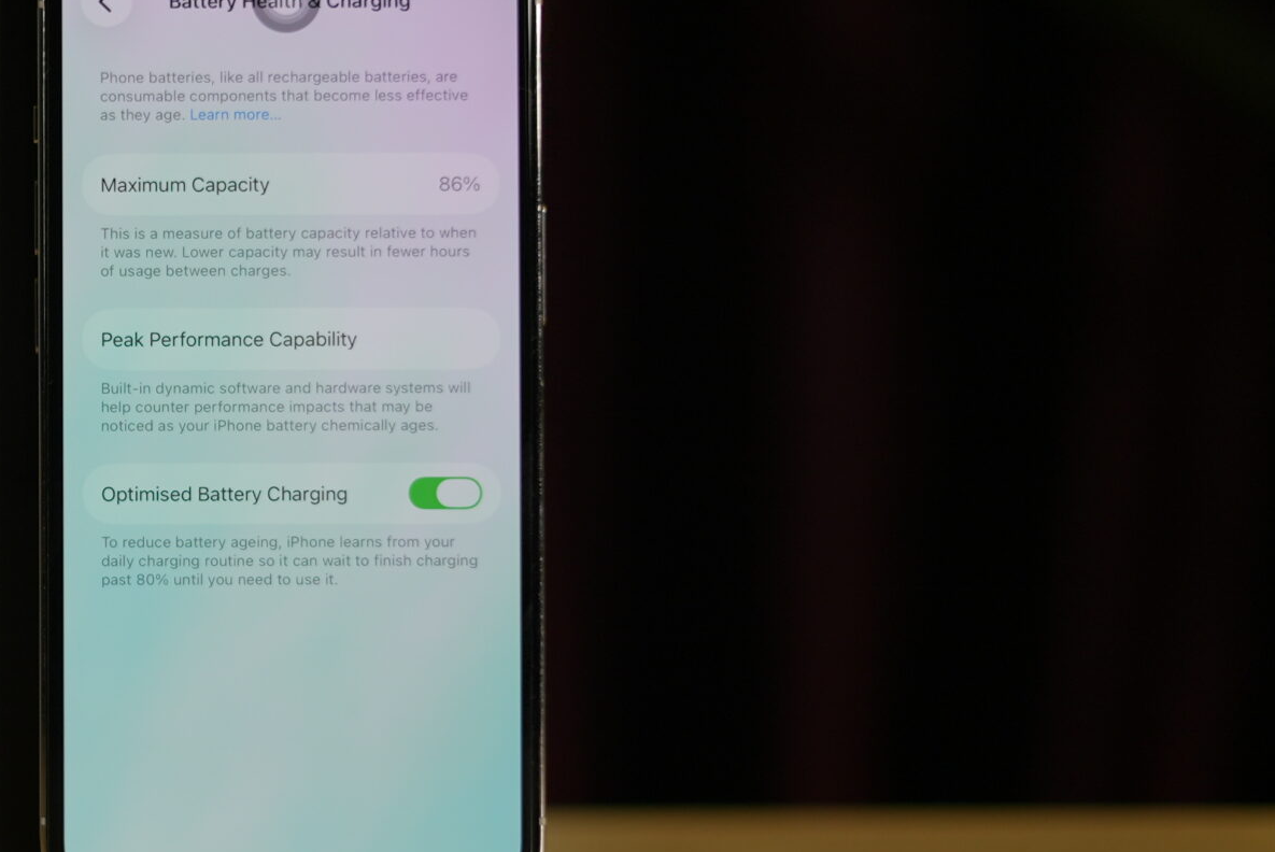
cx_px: 11
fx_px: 3828
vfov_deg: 12.7
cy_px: 392
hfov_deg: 18.4
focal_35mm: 108
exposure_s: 1/100
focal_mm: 50
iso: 320
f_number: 1.8
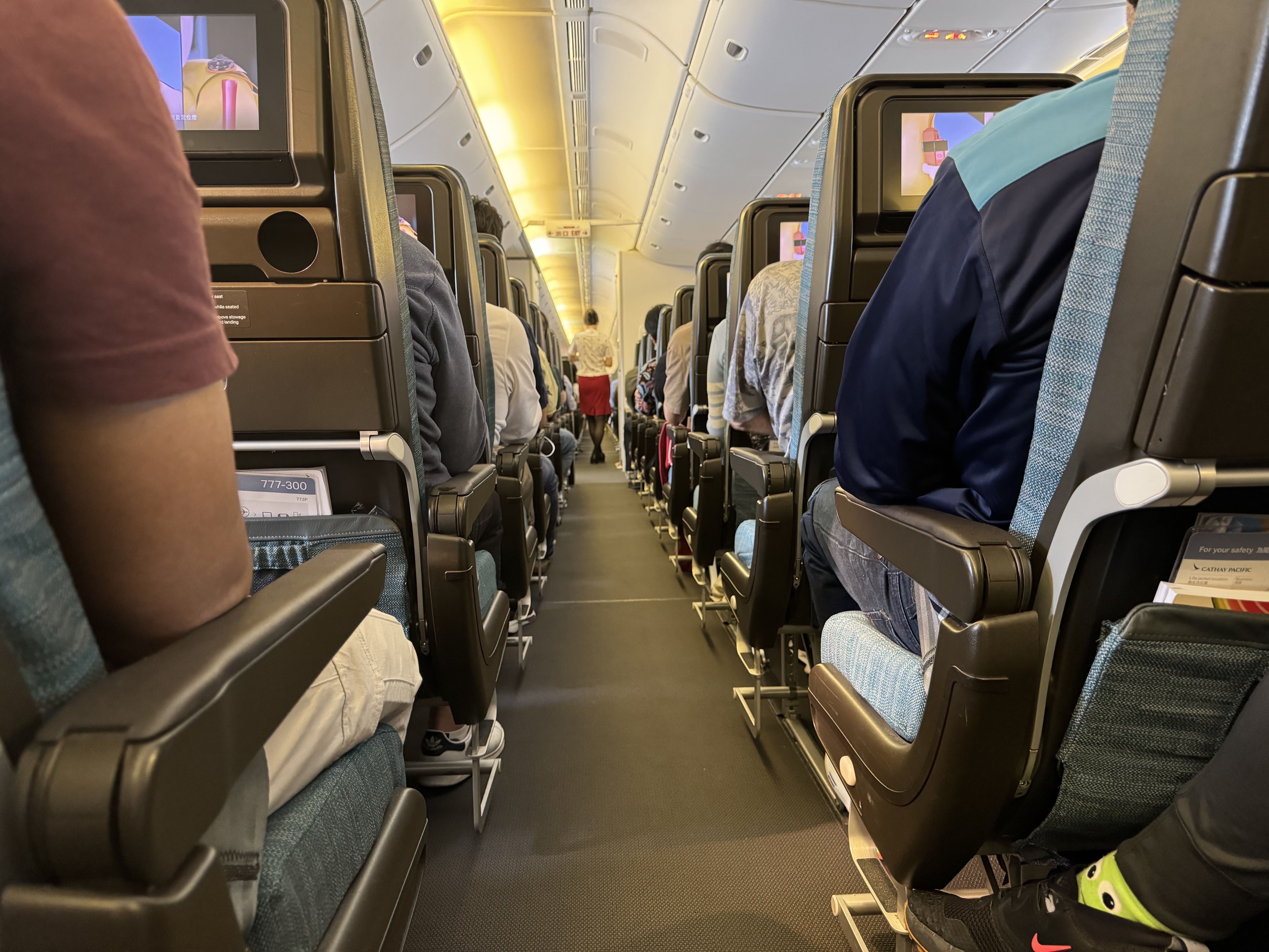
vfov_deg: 56.8
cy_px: 476
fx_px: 880
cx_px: 634
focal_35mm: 24
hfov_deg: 71.6
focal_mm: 6.76
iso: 800
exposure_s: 1/49
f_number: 1.78
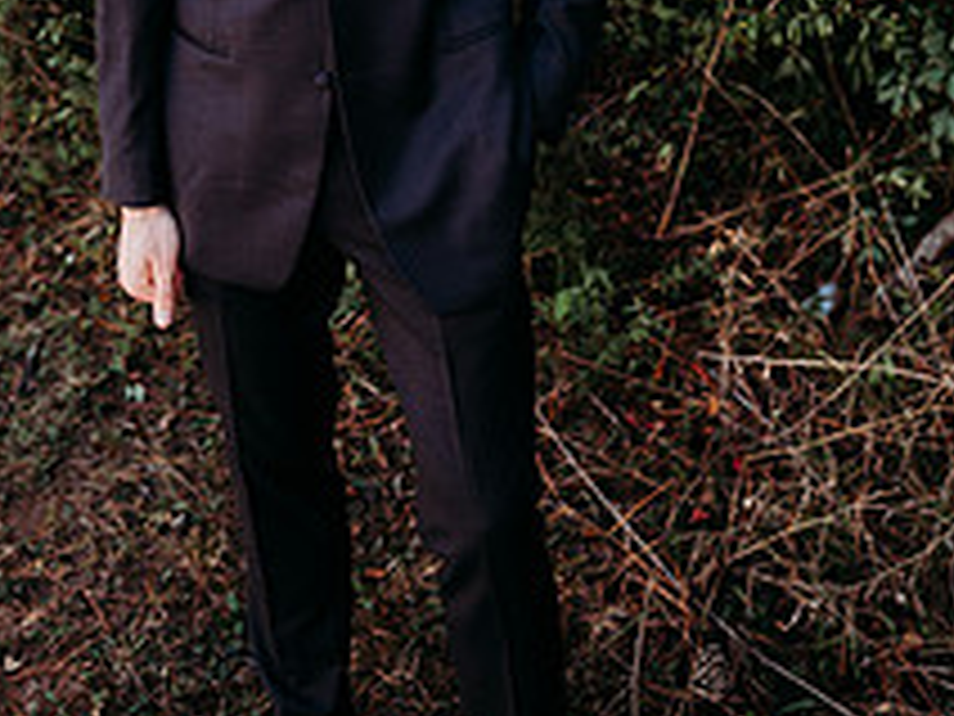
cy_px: -221
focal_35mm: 49
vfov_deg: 25.5
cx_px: 342
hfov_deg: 38.6
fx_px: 1350
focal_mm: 24
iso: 200
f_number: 2.8
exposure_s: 1/400
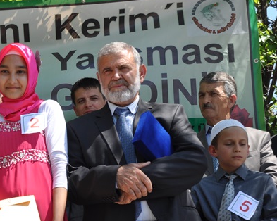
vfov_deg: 17.4
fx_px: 721
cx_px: 9
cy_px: 148
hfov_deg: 21.1
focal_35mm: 88
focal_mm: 32
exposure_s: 1/250
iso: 200
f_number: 8
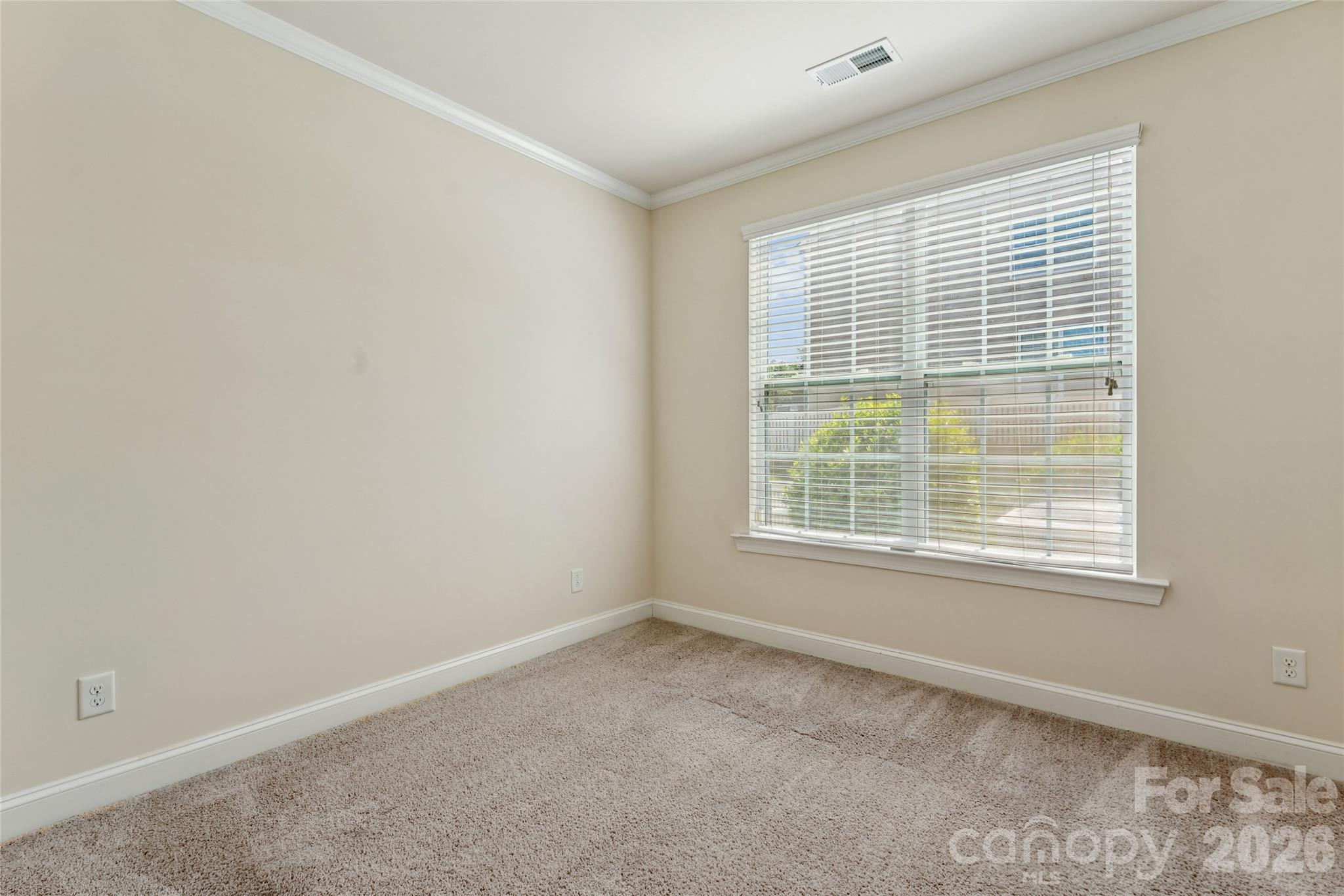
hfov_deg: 96.0
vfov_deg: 73.1
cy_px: 448
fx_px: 605
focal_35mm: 16
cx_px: 672
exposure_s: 1/40
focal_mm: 16.2
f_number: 9
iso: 100
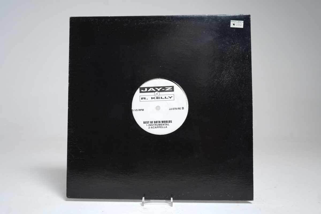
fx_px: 276
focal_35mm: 31
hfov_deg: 60.3
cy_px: 107
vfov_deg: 42.3
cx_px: 160
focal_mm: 31
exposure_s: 1/3
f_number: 5
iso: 64
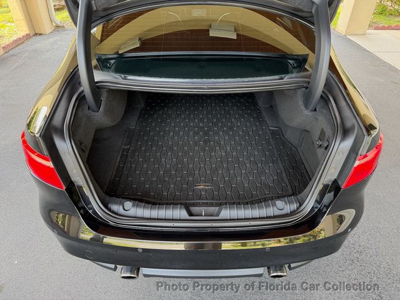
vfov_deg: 56.8
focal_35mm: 24
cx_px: 200
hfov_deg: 71.6
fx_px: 277
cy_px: 150
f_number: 1.78
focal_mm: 6.76
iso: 160
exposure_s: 1/158
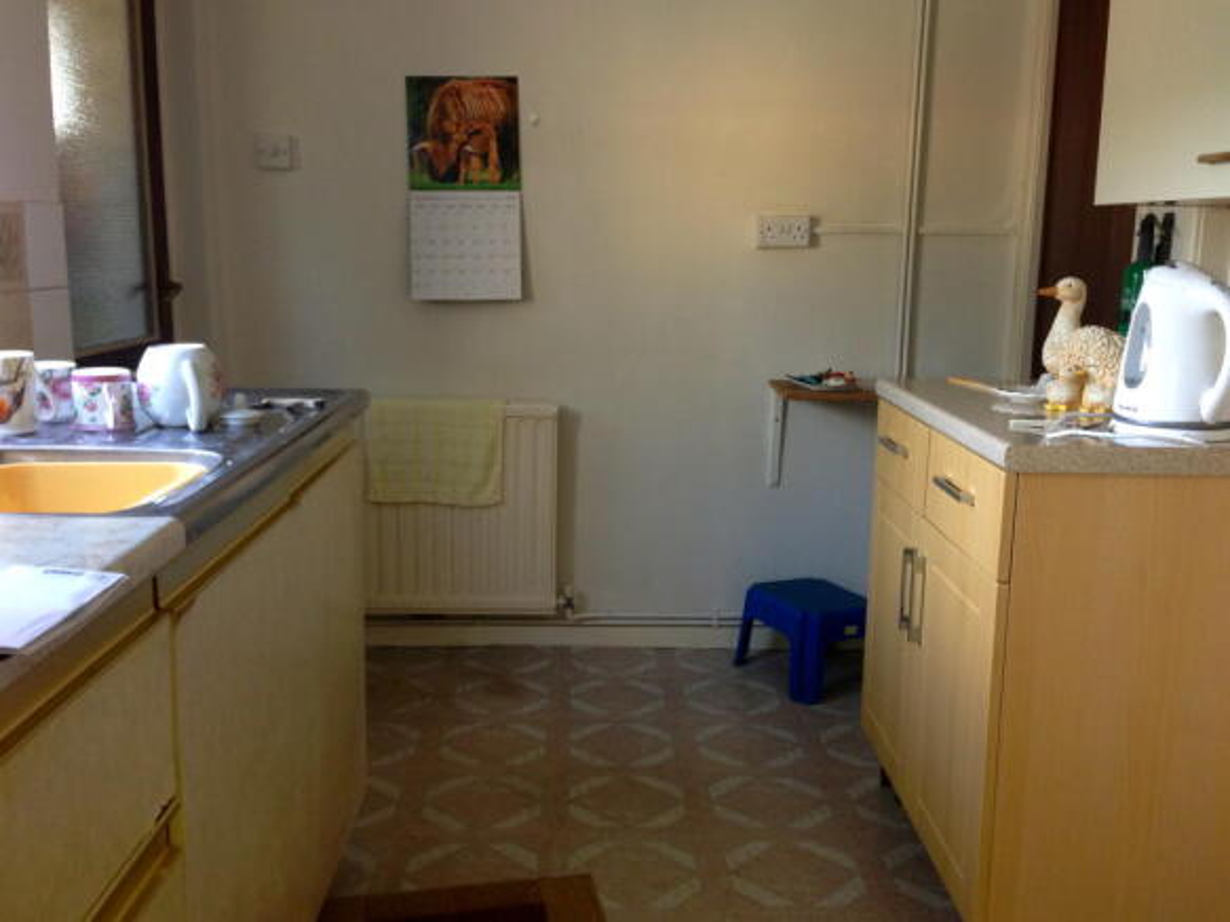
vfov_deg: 42.9
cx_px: 615
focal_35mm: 33
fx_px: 1172
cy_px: 461
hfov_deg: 55.4
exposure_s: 1/20
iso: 100
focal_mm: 4.13
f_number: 2.4
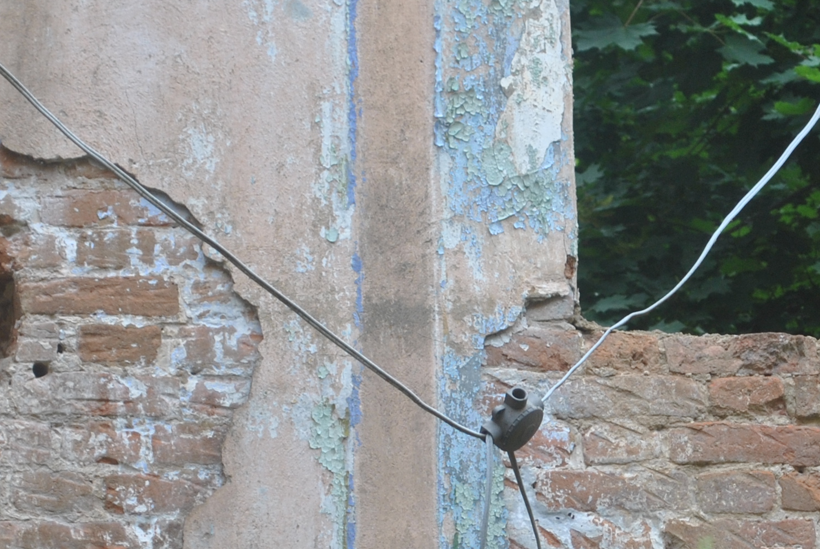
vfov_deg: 6.4
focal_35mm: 216
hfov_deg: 9.5
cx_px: 465
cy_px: 421
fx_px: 4933
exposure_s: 1/125
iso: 200
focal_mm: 55
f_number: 5.6
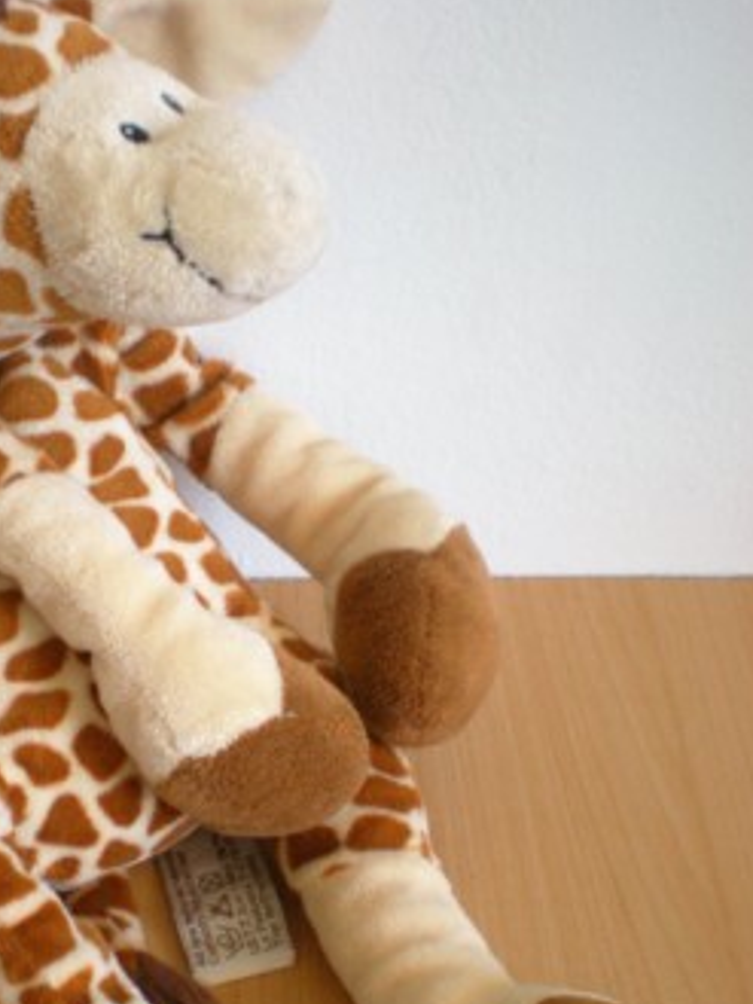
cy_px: 671
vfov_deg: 31.9
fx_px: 1739
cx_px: 186
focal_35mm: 60
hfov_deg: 24.2
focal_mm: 6.3
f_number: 3.1
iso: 200
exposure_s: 1/50.5
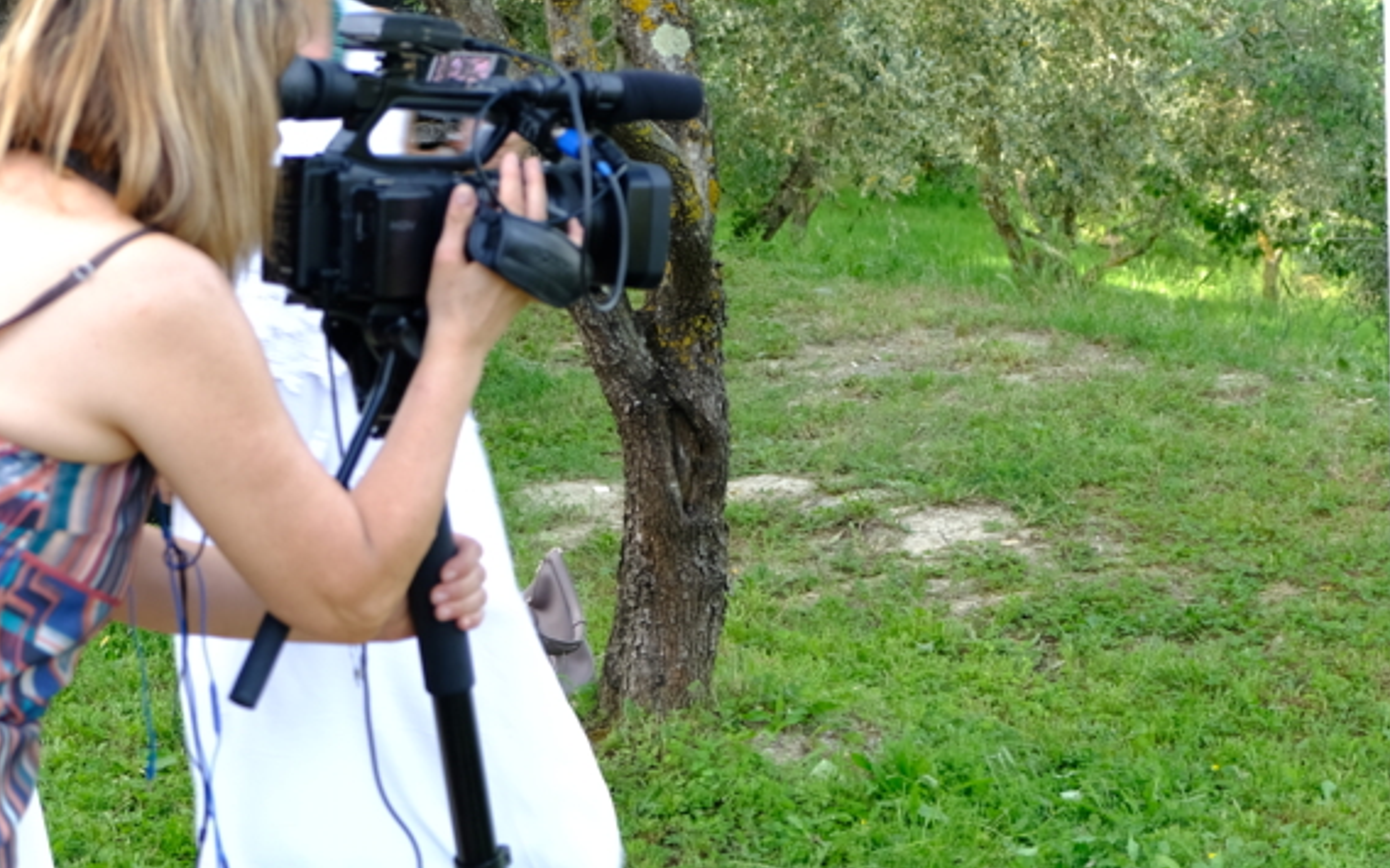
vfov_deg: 16.3
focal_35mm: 80
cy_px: 477
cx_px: 888
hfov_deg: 25.7
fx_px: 3031
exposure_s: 1/34
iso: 100
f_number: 3.2
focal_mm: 27.7
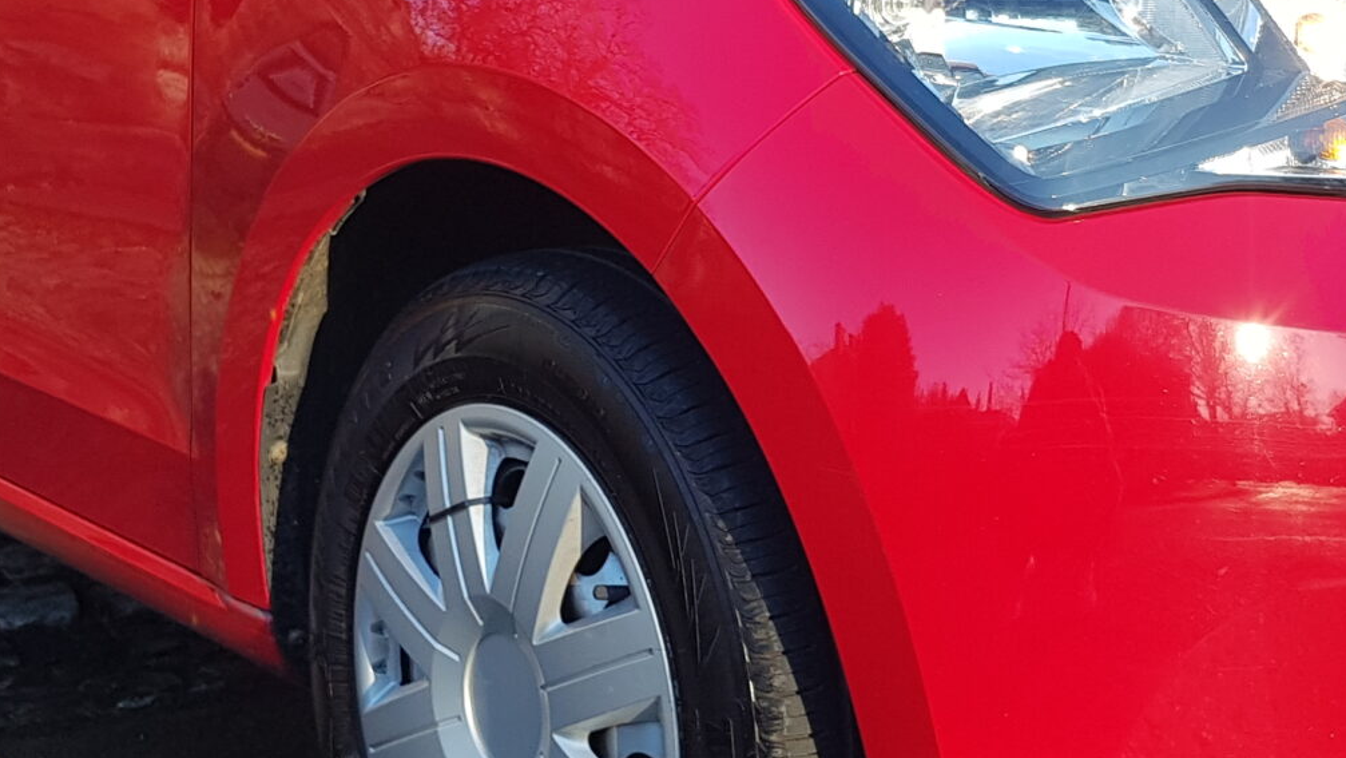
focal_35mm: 72
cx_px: 827
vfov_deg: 16.8
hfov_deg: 29.3
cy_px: 376
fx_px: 2570
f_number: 1.7
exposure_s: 1/354
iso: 40
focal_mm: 4.2
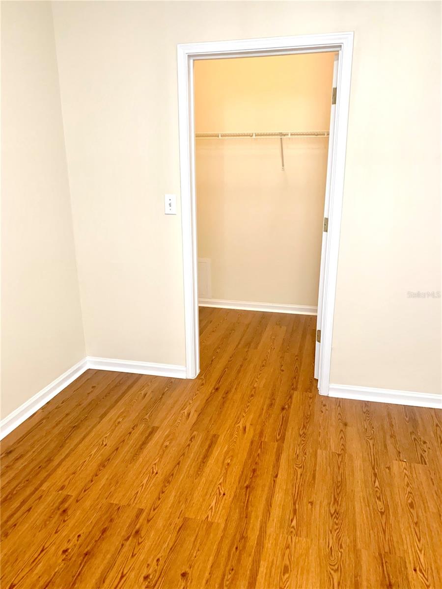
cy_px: 294
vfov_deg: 67.3
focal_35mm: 26
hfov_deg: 53.1
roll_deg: +0.8
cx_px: 221
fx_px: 443
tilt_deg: -18.4
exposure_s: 1/41
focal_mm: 4.25
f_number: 1.8
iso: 200
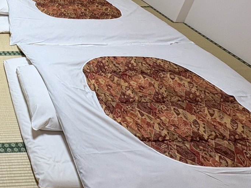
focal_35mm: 33
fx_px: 239
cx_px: -30
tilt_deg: -22.0
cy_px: -21
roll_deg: -0.1
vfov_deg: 36.1
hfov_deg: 42.4
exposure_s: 1/100
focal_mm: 2.22
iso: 64
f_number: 2.2
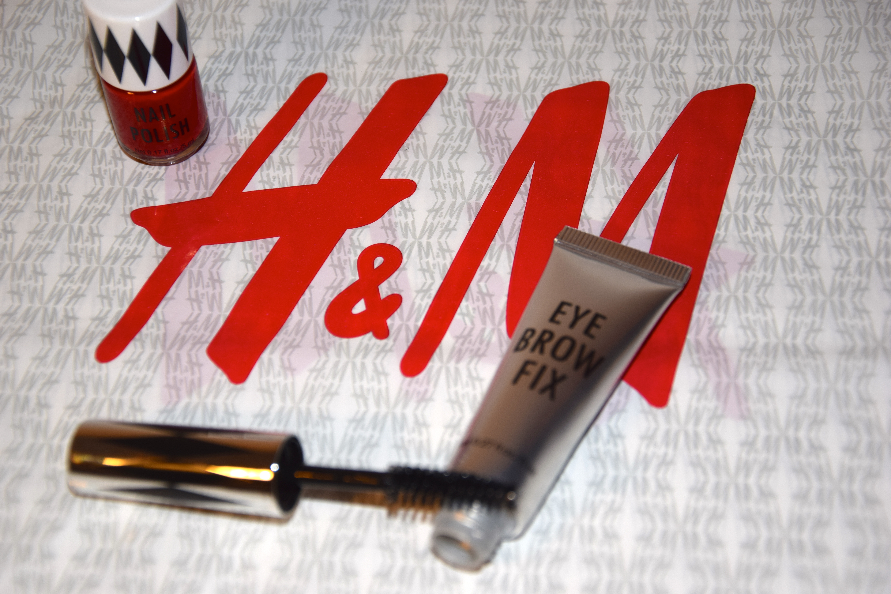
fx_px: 1930
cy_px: 297
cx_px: 446
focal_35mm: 78
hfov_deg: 26.0
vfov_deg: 17.5
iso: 220
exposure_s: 1/100
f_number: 5
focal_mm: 52
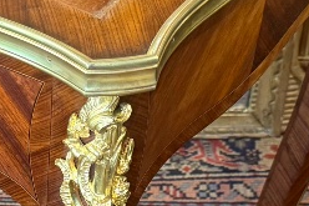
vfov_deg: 11.2
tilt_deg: -40.6
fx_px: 1038
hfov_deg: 16.1
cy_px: 213
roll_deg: +4.1
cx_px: -90
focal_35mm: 121
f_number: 1.78
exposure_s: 1/50
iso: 250
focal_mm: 6.76
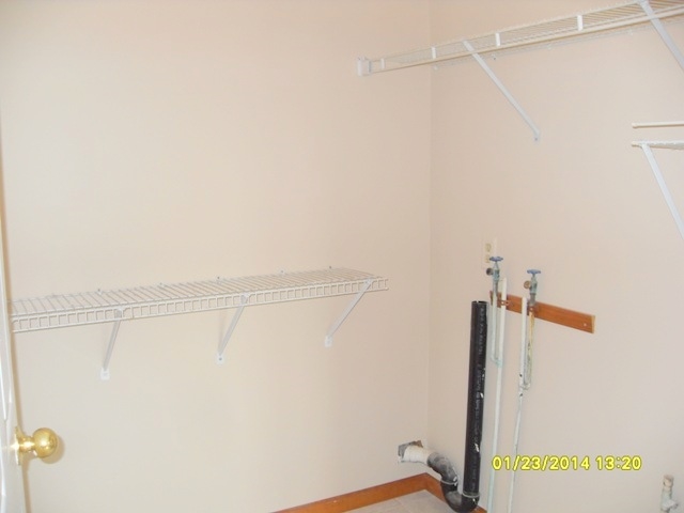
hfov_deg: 54.0
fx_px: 672
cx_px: 342
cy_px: 256
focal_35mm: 34
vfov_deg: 41.8
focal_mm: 6.3
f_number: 2.8
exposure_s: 1/45
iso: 100
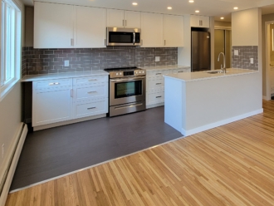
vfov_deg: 54.7
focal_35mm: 23
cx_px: 199
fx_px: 182
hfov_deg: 69.9
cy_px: 40
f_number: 2.2
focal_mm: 2.2
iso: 100
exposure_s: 1/120
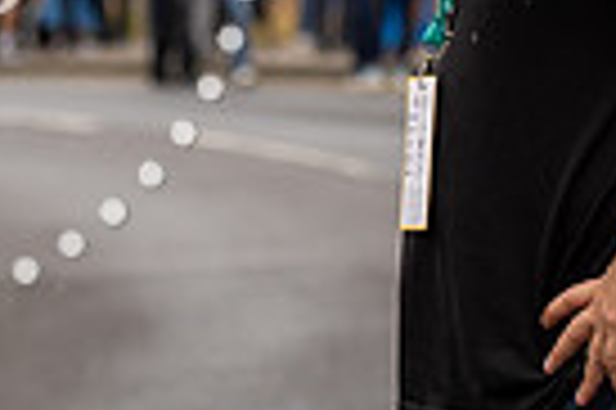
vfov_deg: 4.1
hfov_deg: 6.3
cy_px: -340
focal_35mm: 328
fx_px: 5606
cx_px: 544
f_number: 3.5
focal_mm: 75
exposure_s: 1/1000
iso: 320
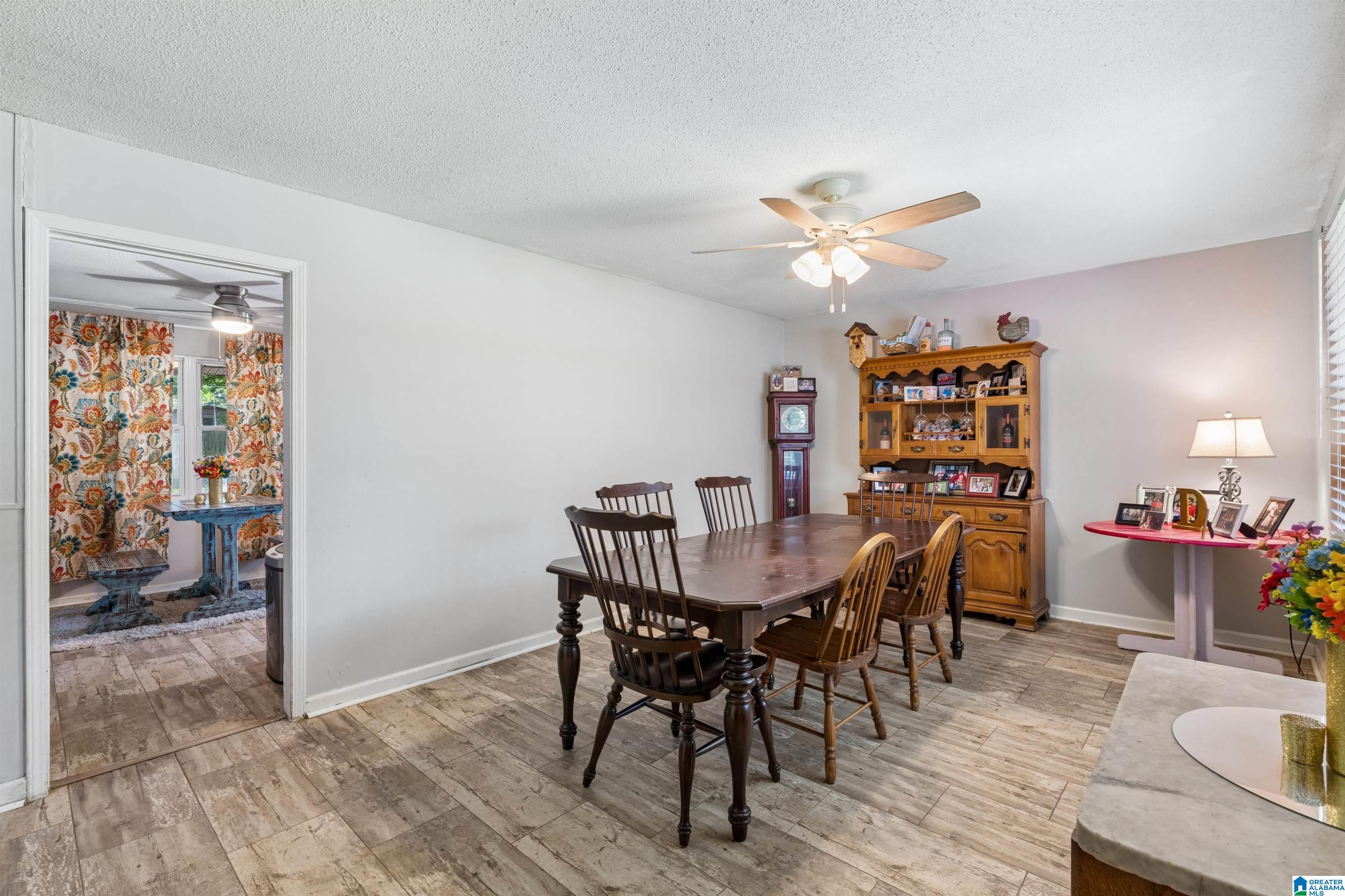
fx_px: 598
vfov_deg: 73.7
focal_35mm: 16
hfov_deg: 96.7
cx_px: 672
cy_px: 448
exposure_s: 1/2
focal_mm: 16
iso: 400
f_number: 13
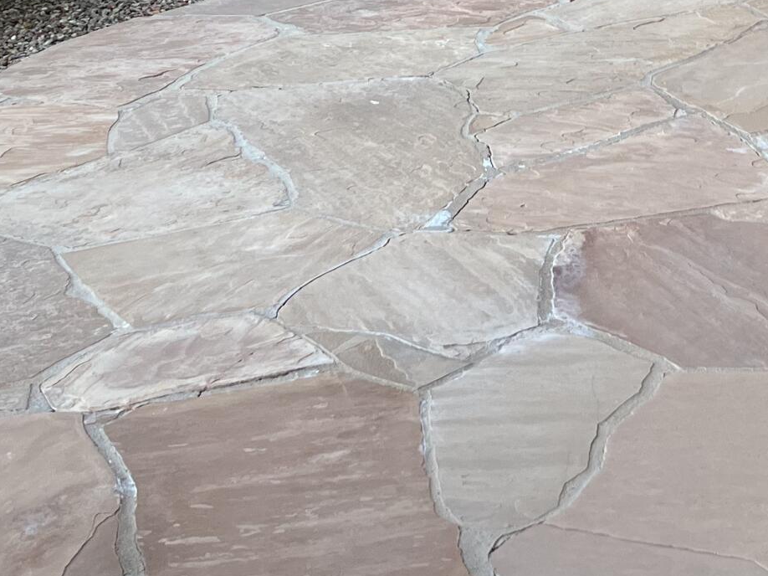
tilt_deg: -7.7
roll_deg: +1.6
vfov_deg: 16.1
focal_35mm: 85
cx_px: 623
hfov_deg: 22.7
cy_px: -245
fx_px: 1885
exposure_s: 1/120
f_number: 1.5
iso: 100
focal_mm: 5.7
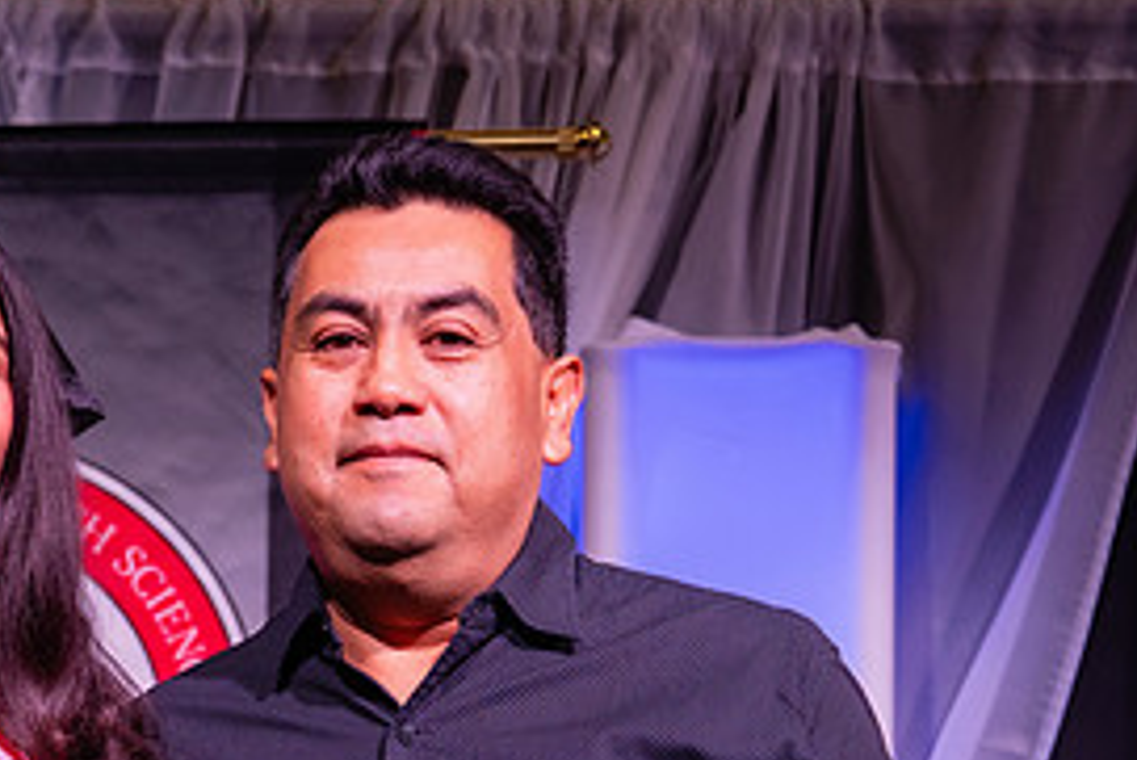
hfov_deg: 11.4
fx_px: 5656
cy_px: 762
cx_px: 58
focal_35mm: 179
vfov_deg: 7.6
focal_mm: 70
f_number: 5.6
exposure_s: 1/160
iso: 1250
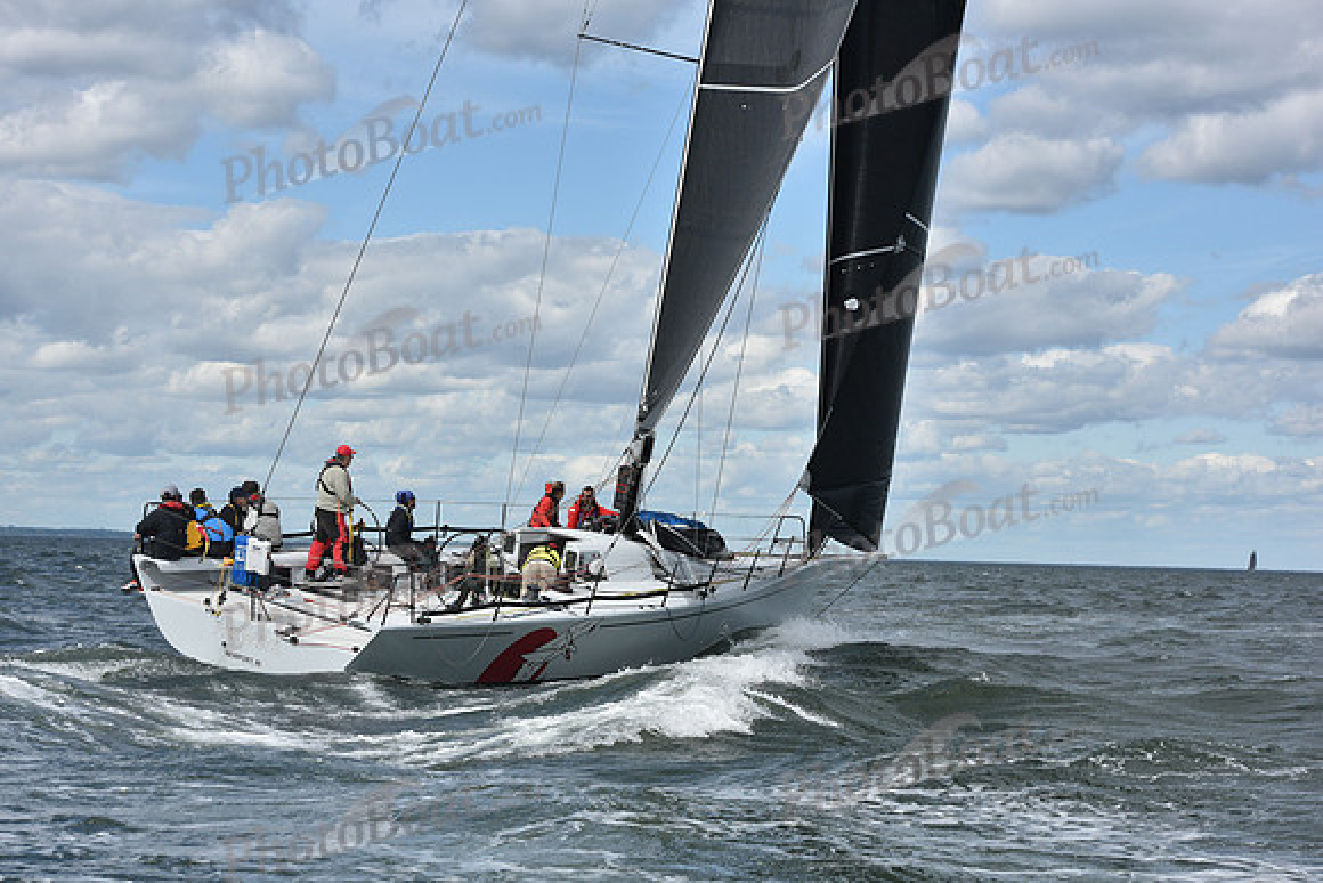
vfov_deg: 17.1
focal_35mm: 80
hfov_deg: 25.4
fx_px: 2941
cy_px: 442
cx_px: 662
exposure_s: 1/1000
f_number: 9
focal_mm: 80
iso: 320
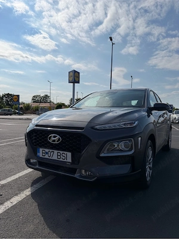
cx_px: 90
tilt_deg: -1.5
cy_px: 120
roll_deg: -1.2
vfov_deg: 71.6
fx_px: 165
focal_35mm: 24
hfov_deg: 56.8
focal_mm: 6.76
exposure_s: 1/17544
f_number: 1.78
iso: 80
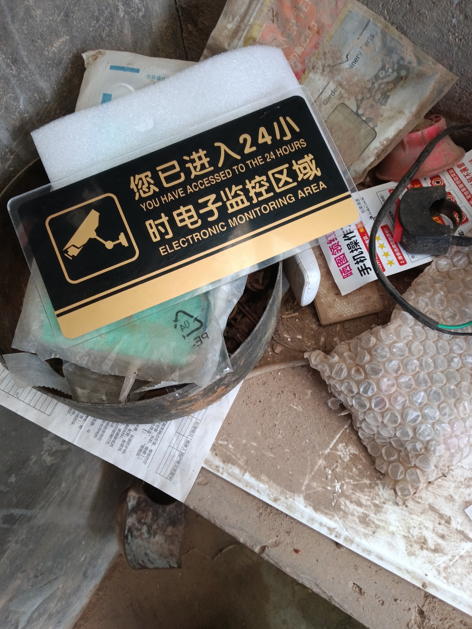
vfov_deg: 65.3
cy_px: 314
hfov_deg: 51.4
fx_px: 491
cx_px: 236
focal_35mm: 27
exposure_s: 1/100
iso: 693
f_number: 1.8
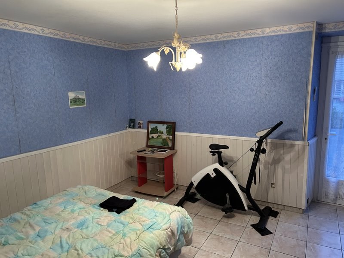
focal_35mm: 26
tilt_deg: -9.4
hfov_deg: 67.3
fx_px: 258
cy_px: 129
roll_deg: +1.8
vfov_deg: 53.1
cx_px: 172
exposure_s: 1/50
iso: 320
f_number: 1.5
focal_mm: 5.7
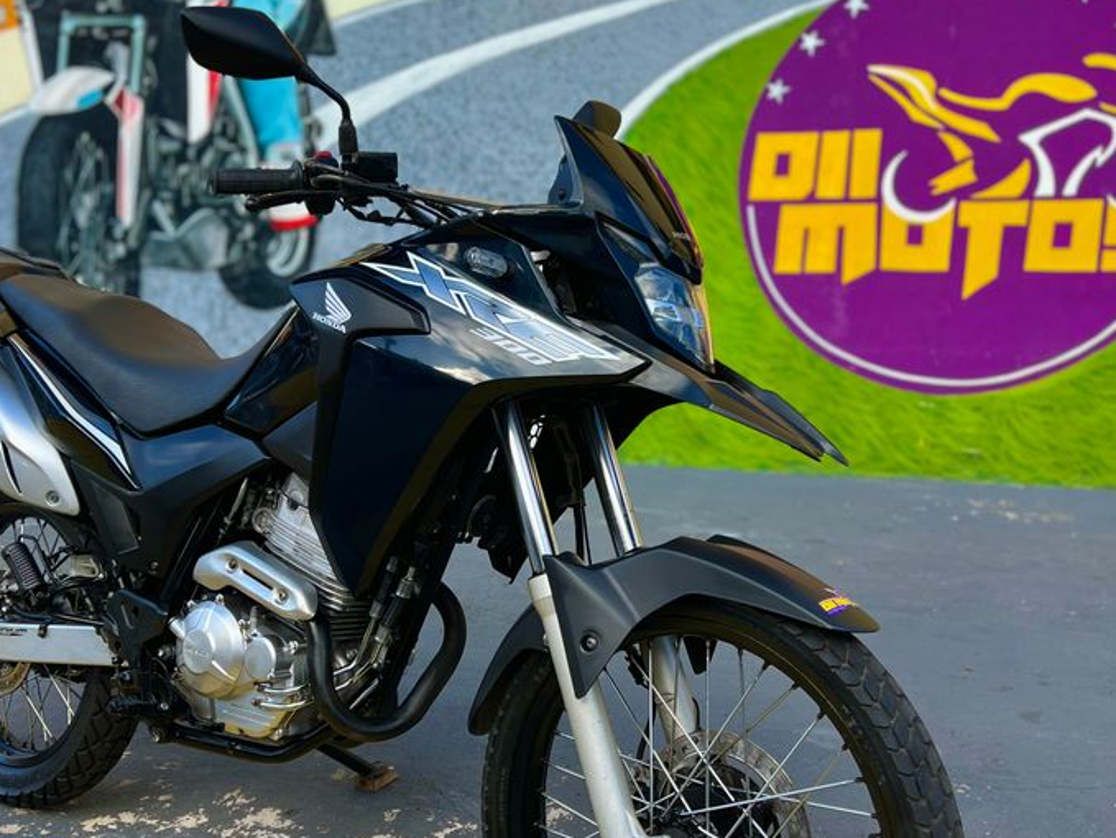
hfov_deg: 58.3
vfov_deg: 45.5
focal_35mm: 31
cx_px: 523
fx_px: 1000
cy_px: 427
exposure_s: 1/558
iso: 50
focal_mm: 5.7
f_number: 1.5
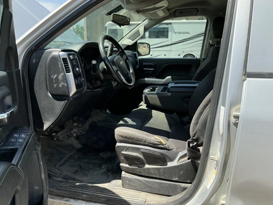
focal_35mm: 28
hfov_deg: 63.4
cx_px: 136
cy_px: 102
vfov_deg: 49.7
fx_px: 221
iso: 25
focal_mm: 3
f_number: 1.8
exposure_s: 1/613
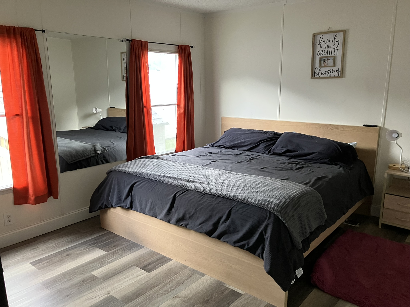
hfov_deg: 63.4
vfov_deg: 49.7
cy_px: 154
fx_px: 332
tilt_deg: -10.9
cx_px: 205
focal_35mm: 28
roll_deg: -0.5
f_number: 1.8
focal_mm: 3.99
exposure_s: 1/60
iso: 250
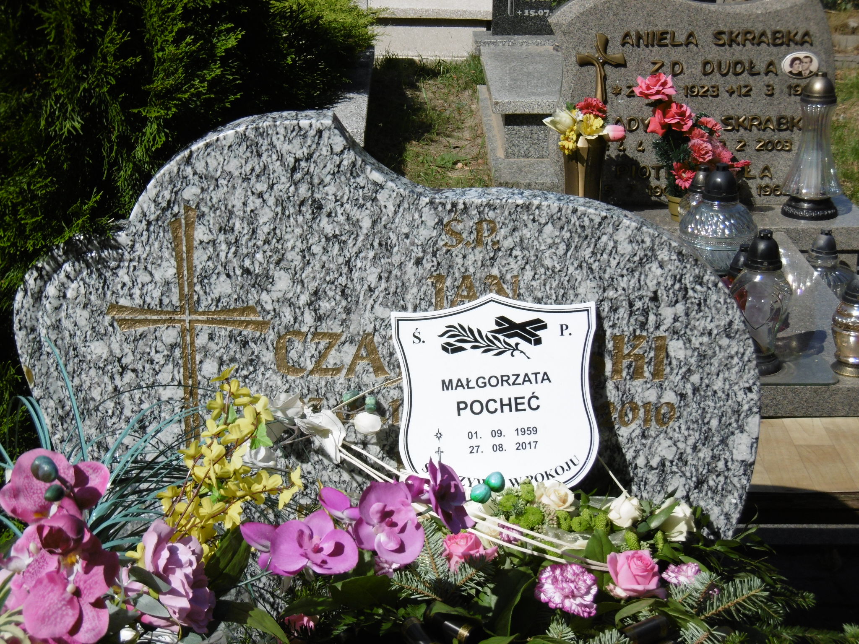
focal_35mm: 68
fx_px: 1687
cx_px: 430
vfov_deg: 21.6
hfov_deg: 28.6
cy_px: 322
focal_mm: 12.1
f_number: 11
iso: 100
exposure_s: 1/250
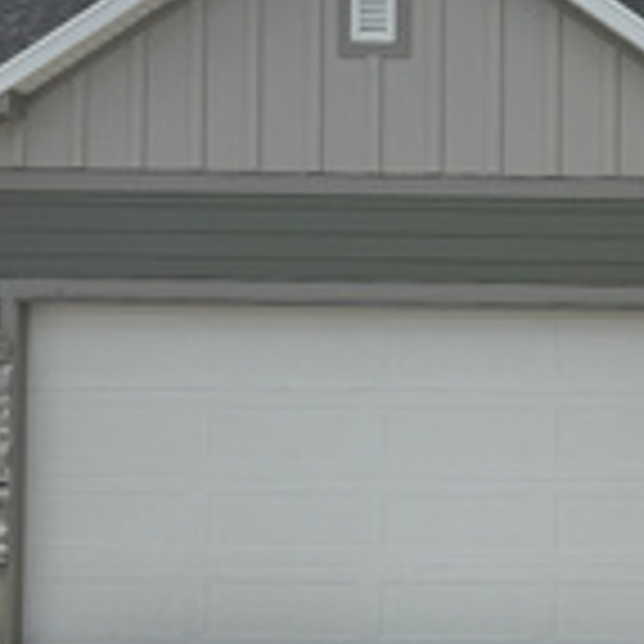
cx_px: 878
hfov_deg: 17.0
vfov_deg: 18.3
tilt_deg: +2.4
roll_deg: -0.8
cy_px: 383
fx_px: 2000
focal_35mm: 95
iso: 80
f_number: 1.78
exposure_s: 1/6711
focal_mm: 6.76
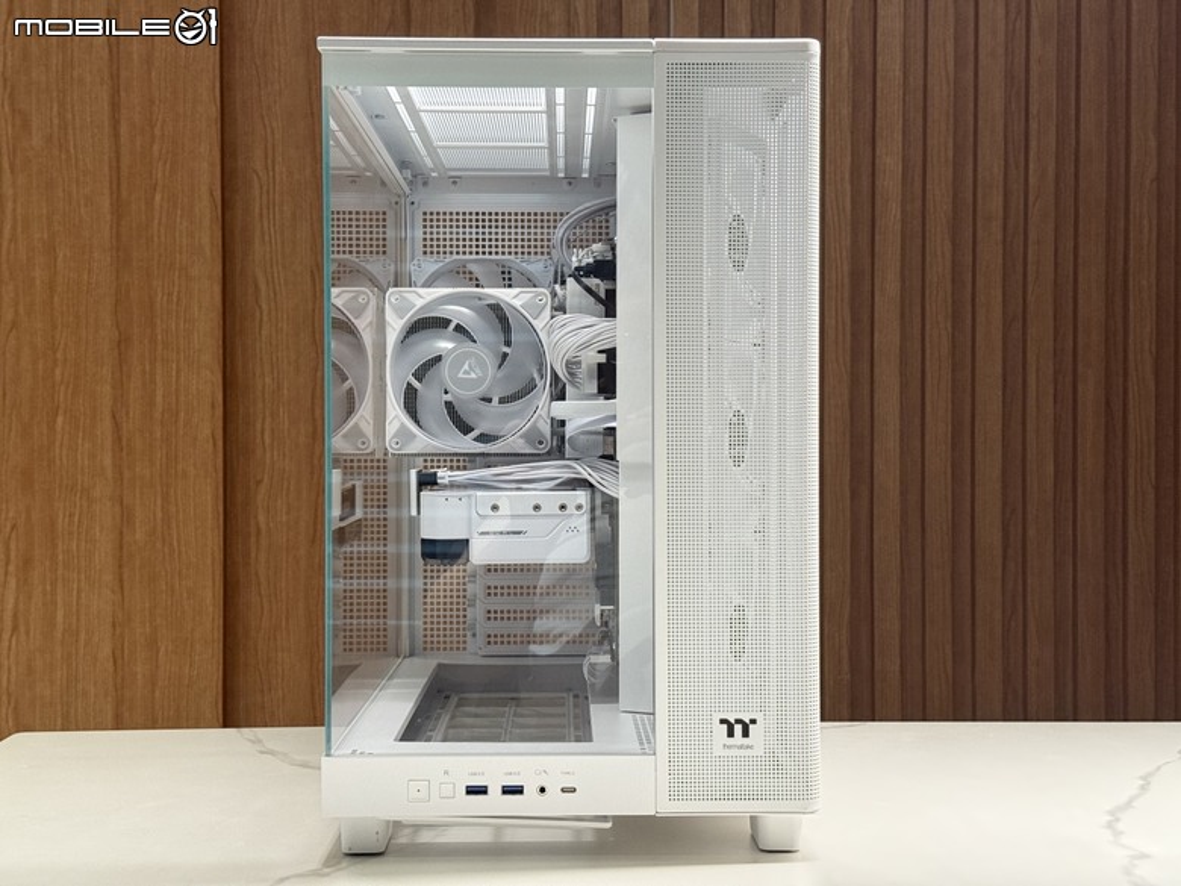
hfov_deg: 39.7
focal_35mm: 48
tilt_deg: -0.4
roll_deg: -0.1
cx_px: 590
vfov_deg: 30.3
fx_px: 1638
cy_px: 443
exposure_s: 1/35
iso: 320
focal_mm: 6.76
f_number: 1.78
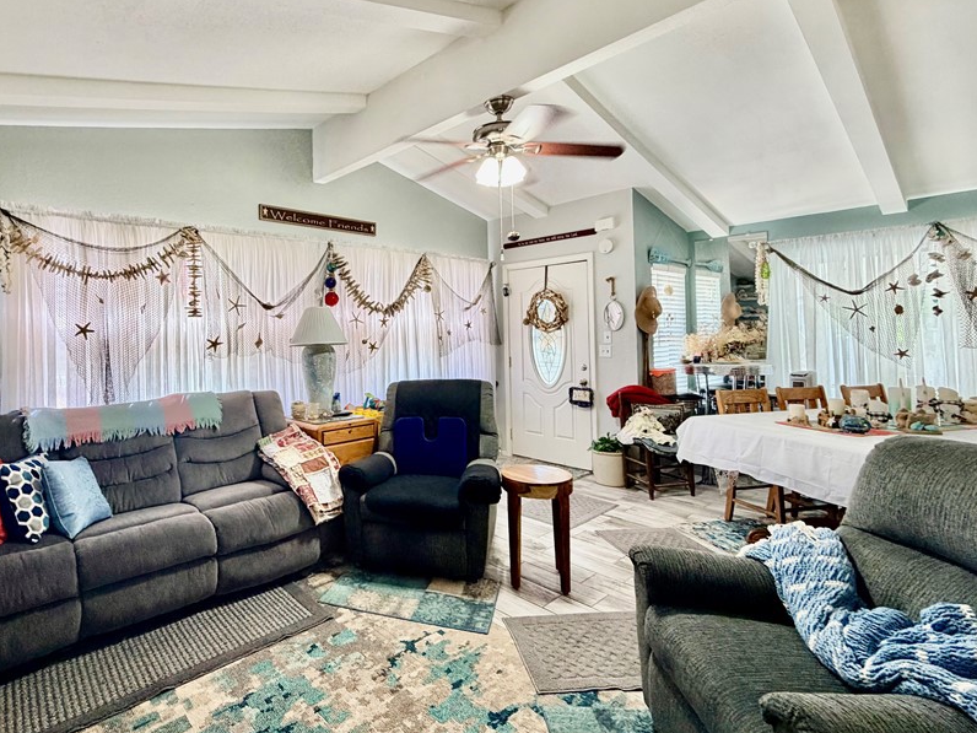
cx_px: 380
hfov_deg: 86.4
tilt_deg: +0.9
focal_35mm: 18
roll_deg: +1.3
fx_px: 508
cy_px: 319
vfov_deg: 71.3
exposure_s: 1/60
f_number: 2.2
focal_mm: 2.22
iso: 200
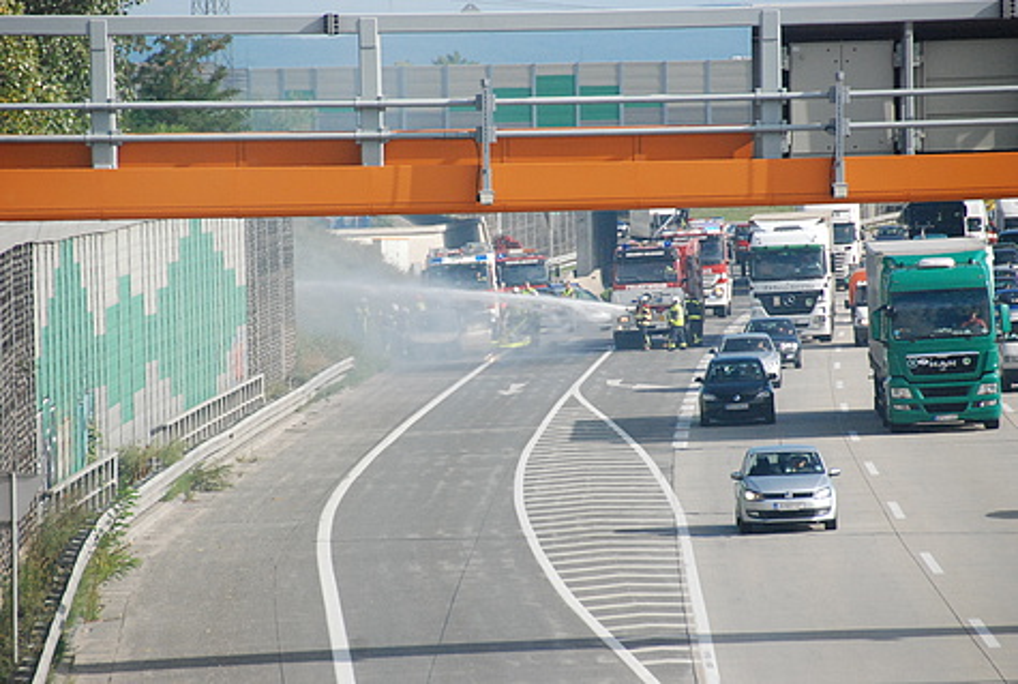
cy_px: 342
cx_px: 509
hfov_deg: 6.9
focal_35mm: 300
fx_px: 8502
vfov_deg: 4.6
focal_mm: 200
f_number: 7.1
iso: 1250
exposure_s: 1/3200
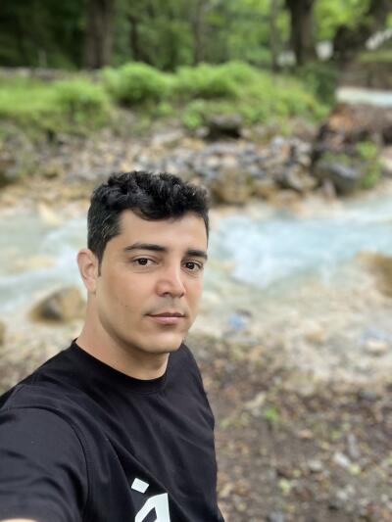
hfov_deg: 46.8
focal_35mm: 30
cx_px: 196
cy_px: 261
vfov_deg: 60.0
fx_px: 453
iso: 125
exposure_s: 1/60
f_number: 2.2
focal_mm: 2.71
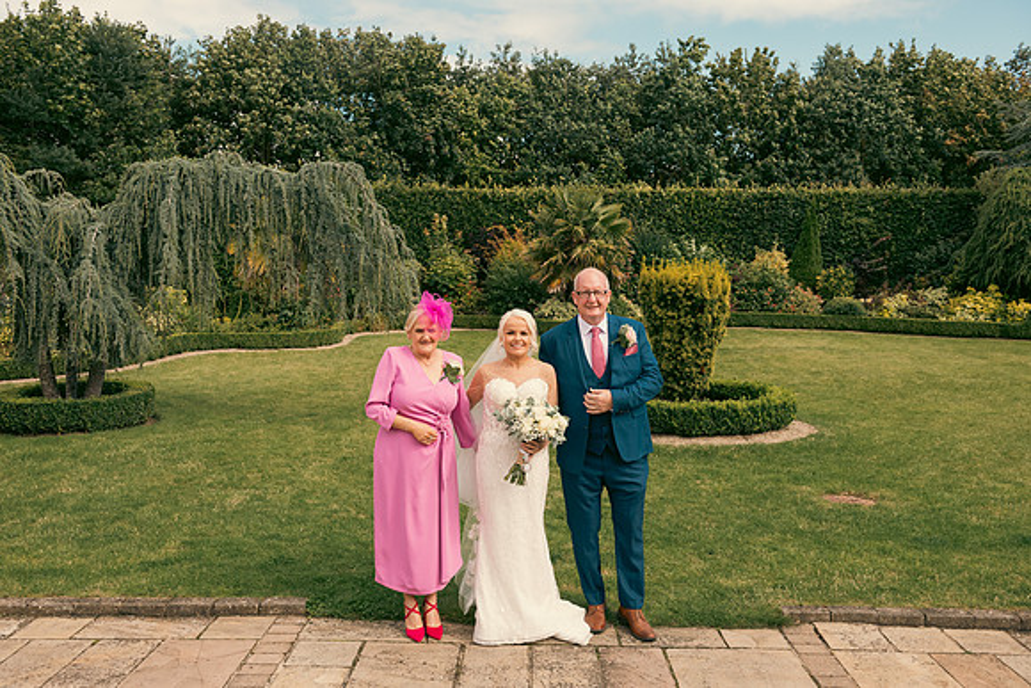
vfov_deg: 41.1
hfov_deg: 58.7
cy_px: 344
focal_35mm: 32
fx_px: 917
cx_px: 516
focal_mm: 32
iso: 160
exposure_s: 1/500
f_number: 6.3
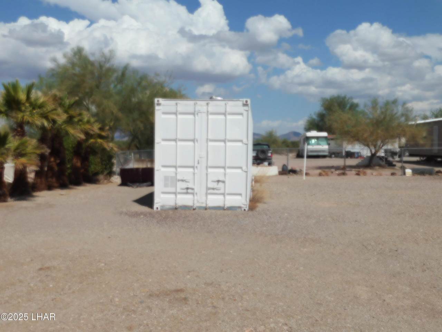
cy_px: 166
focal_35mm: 36
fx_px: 460
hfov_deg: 51.4
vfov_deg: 39.7
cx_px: 221
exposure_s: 1/1250
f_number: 7
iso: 125
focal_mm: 6.3
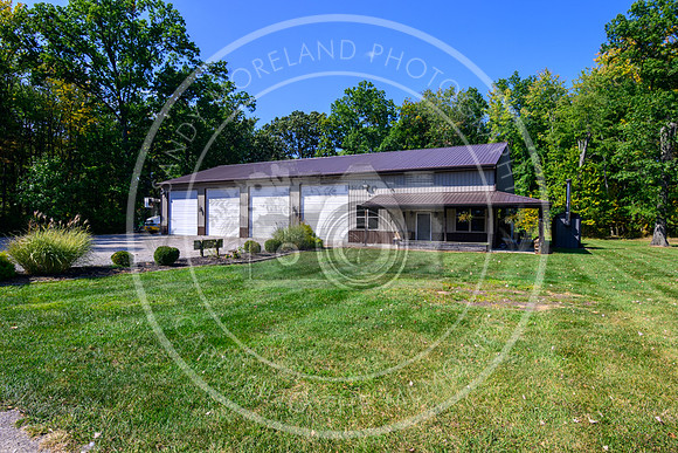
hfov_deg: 84.0
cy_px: 226
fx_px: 377
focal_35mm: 20
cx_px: 339
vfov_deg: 62.0
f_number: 9
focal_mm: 20
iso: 100
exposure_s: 1/160
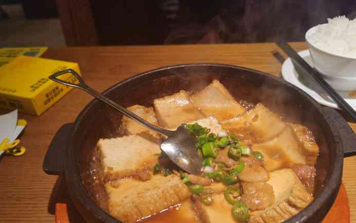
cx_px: 180
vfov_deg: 43.0
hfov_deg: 64.6
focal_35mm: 29
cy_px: 128
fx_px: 281
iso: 80
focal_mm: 5.58
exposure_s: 1/100
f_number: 1.8
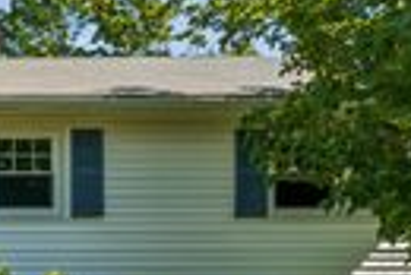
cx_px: -253
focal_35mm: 70
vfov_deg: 19.2
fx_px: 802
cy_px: 242
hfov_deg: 22.1
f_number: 22
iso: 100
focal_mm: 18.3
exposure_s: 1/20
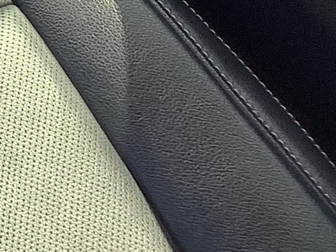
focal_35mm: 178
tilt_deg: -29.0
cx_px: -367
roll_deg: -8.9
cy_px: -327
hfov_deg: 10.1
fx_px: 1728
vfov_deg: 7.8
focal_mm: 3.3
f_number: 2.4
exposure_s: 1/120
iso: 50
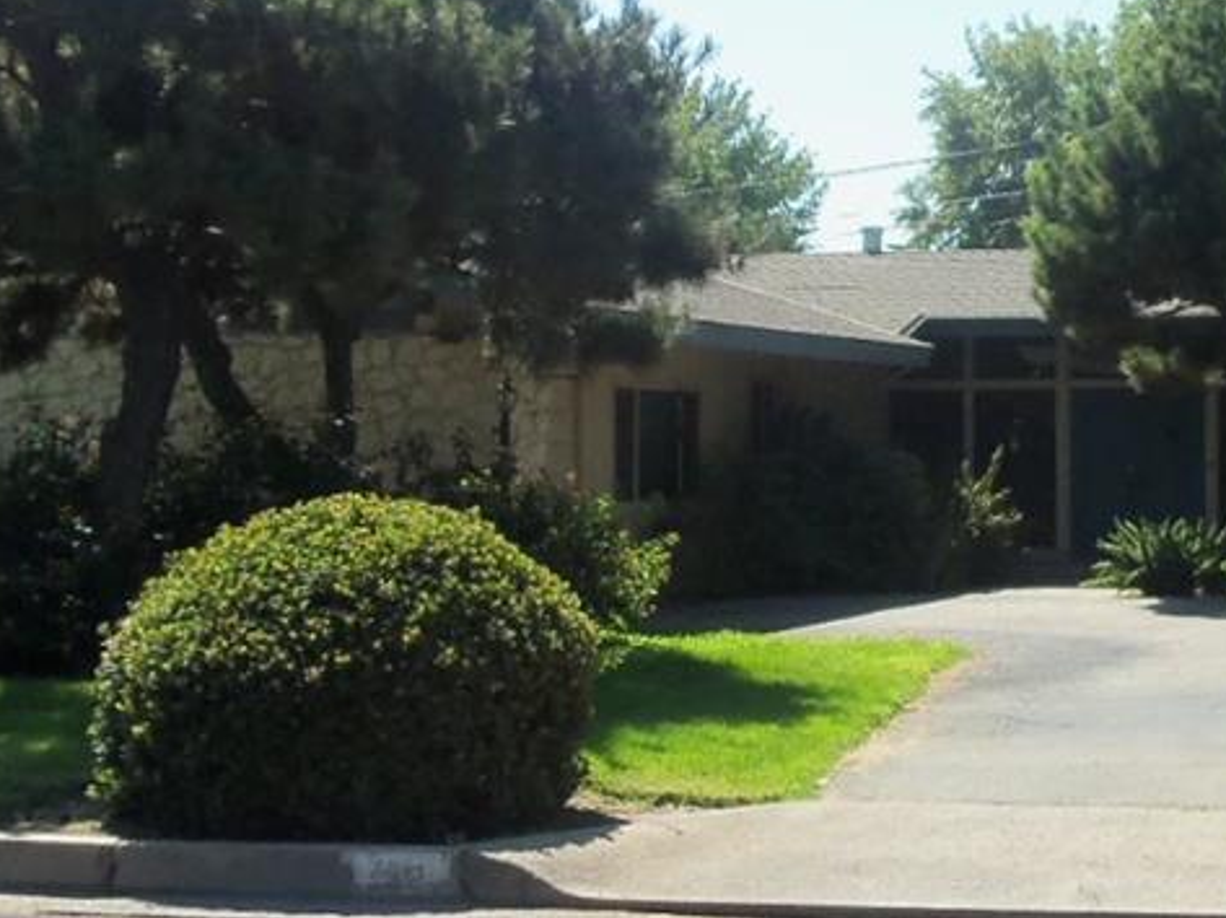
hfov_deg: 20.7
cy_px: 345
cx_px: 1174
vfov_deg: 16.0
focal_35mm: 92
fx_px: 3256
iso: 80
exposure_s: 1/500
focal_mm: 5.2
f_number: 3.4
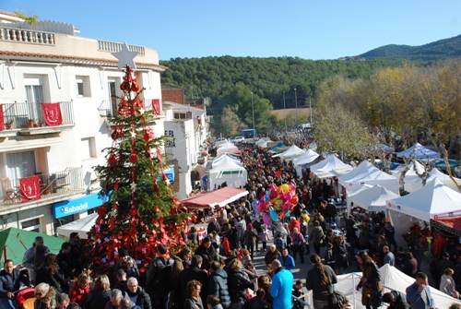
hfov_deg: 46.3
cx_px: 230
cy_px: 154
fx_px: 539
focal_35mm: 42
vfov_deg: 32.0
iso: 100
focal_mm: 28
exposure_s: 1/200
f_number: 7.1
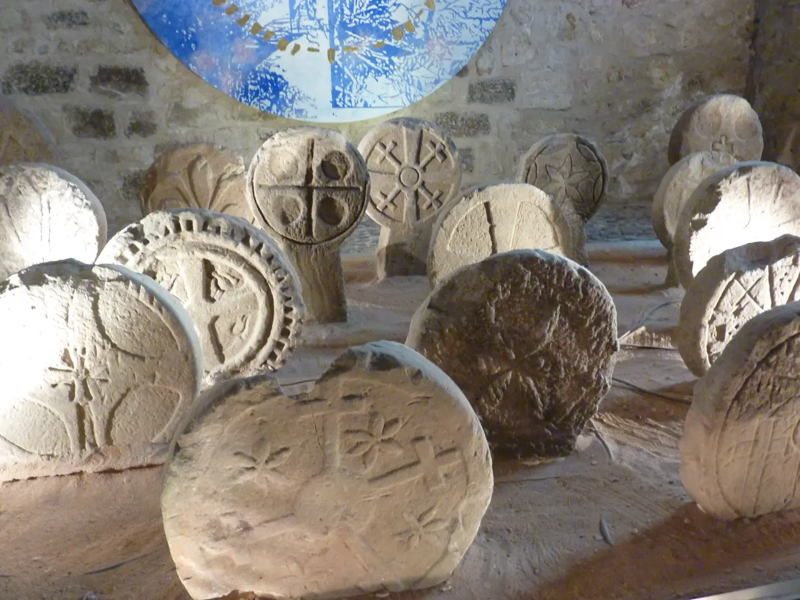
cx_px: 400
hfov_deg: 69.4
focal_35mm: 25
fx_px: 578
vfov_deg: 54.9
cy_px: 300
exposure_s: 1/13
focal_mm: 4.1
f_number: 3.3
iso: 400
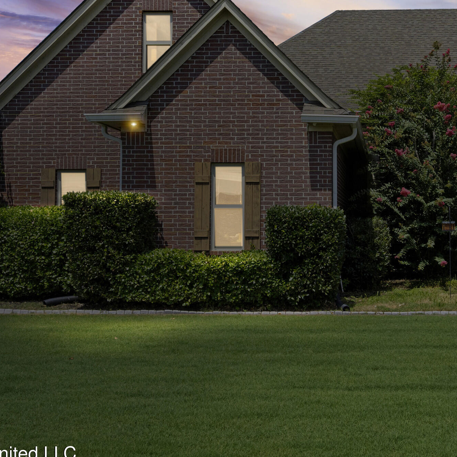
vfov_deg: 35.0
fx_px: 717
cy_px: 153
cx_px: 377
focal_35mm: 48
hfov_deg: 34.1
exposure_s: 1/2000
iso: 1000
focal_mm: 26
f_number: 9.5
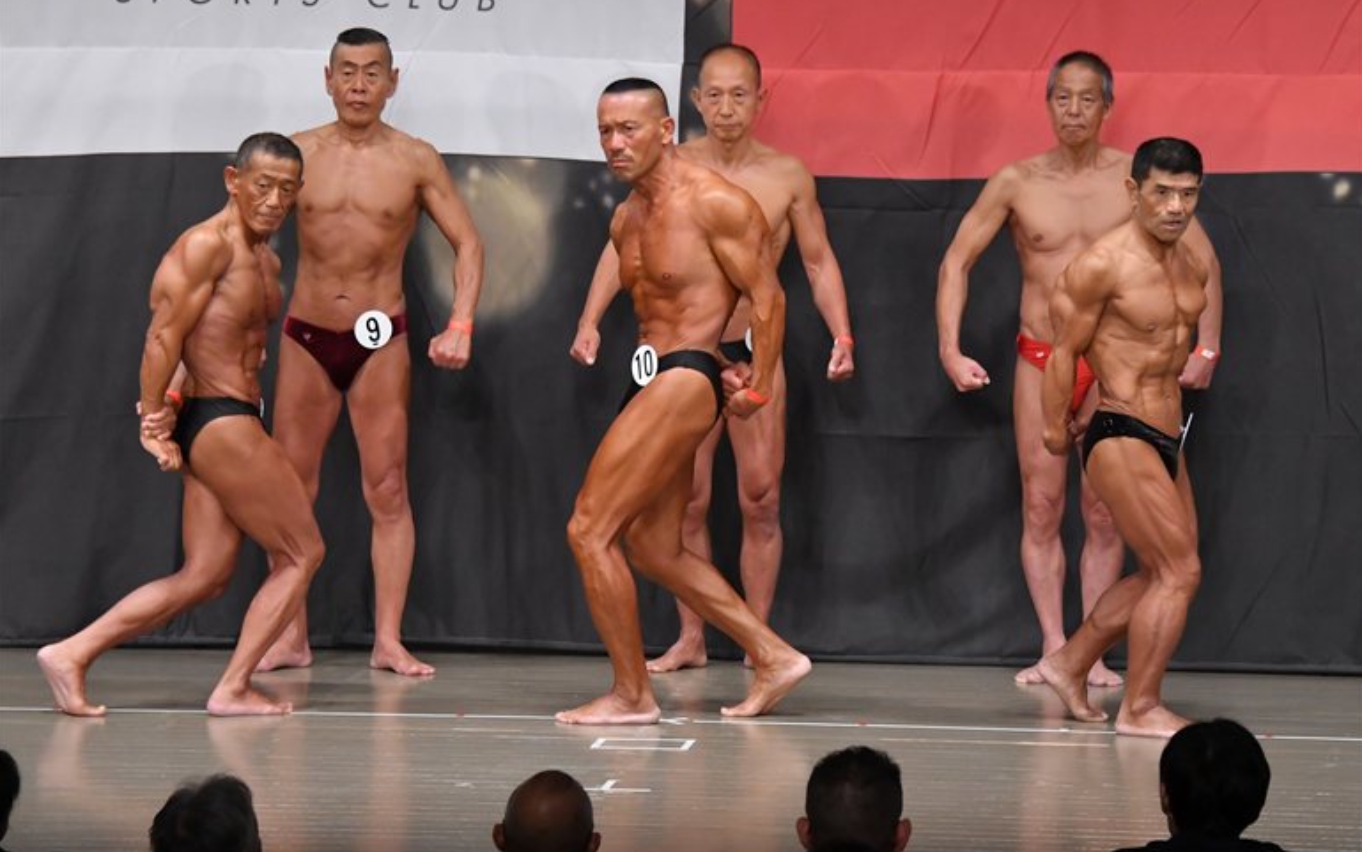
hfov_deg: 10.9
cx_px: 683
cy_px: 418
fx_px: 7128
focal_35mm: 192
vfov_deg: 6.8
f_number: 5.6
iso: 5000
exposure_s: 1/400
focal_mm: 125
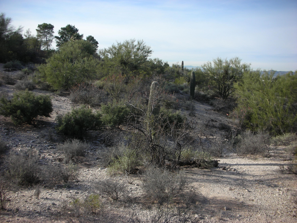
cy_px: 112
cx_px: 148
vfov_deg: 40.7
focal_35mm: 35
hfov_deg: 52.6
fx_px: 300
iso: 50
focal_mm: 5.8
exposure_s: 1/454
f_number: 3
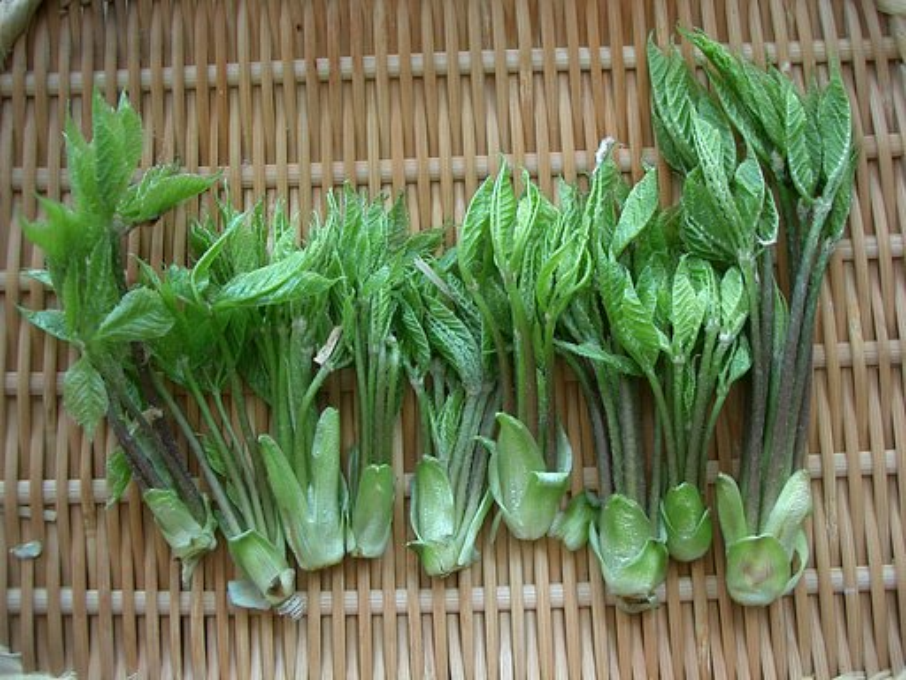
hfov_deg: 52.6
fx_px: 916
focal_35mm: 35
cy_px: 340
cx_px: 453
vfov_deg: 40.7
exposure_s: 1/60
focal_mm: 5.8
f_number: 2.6
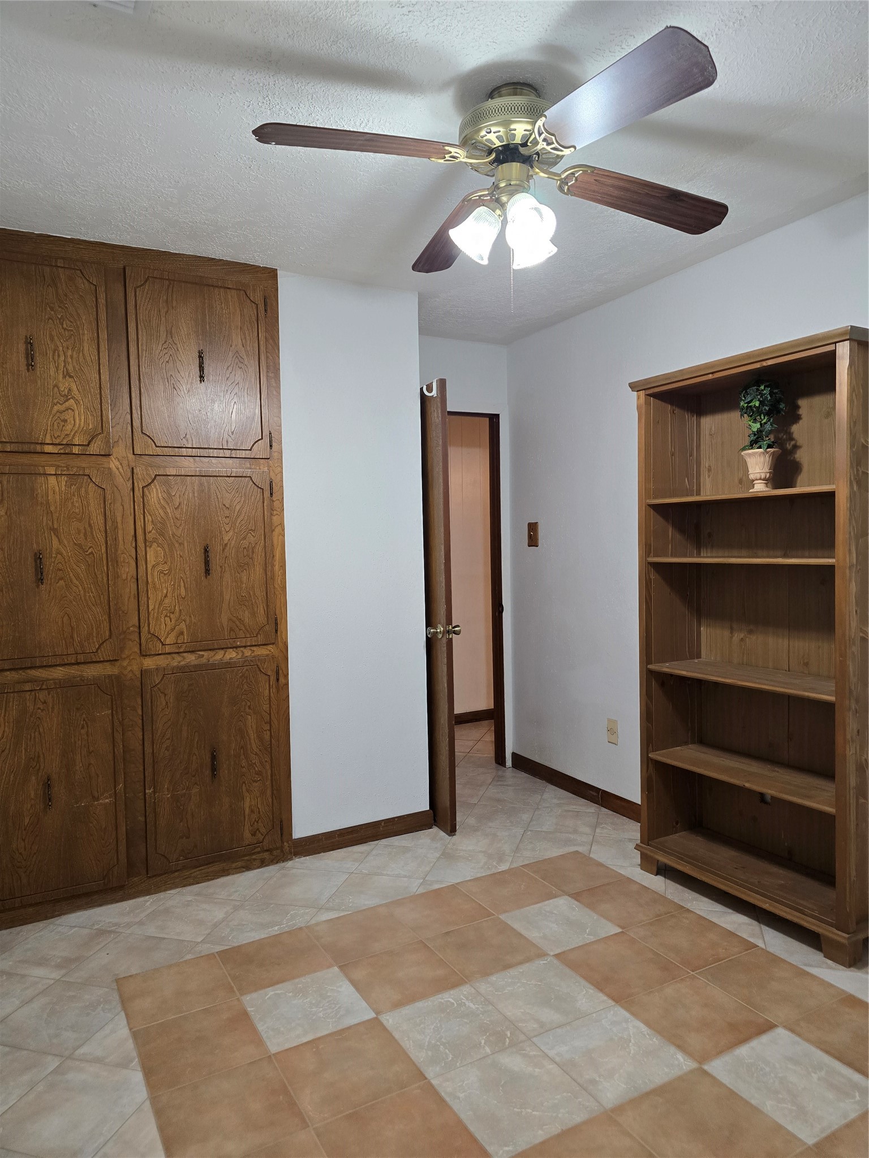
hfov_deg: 58.9
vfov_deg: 73.9
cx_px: 434
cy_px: 579
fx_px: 770
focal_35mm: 23
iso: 400
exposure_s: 1/120
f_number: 1.7
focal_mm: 6.3
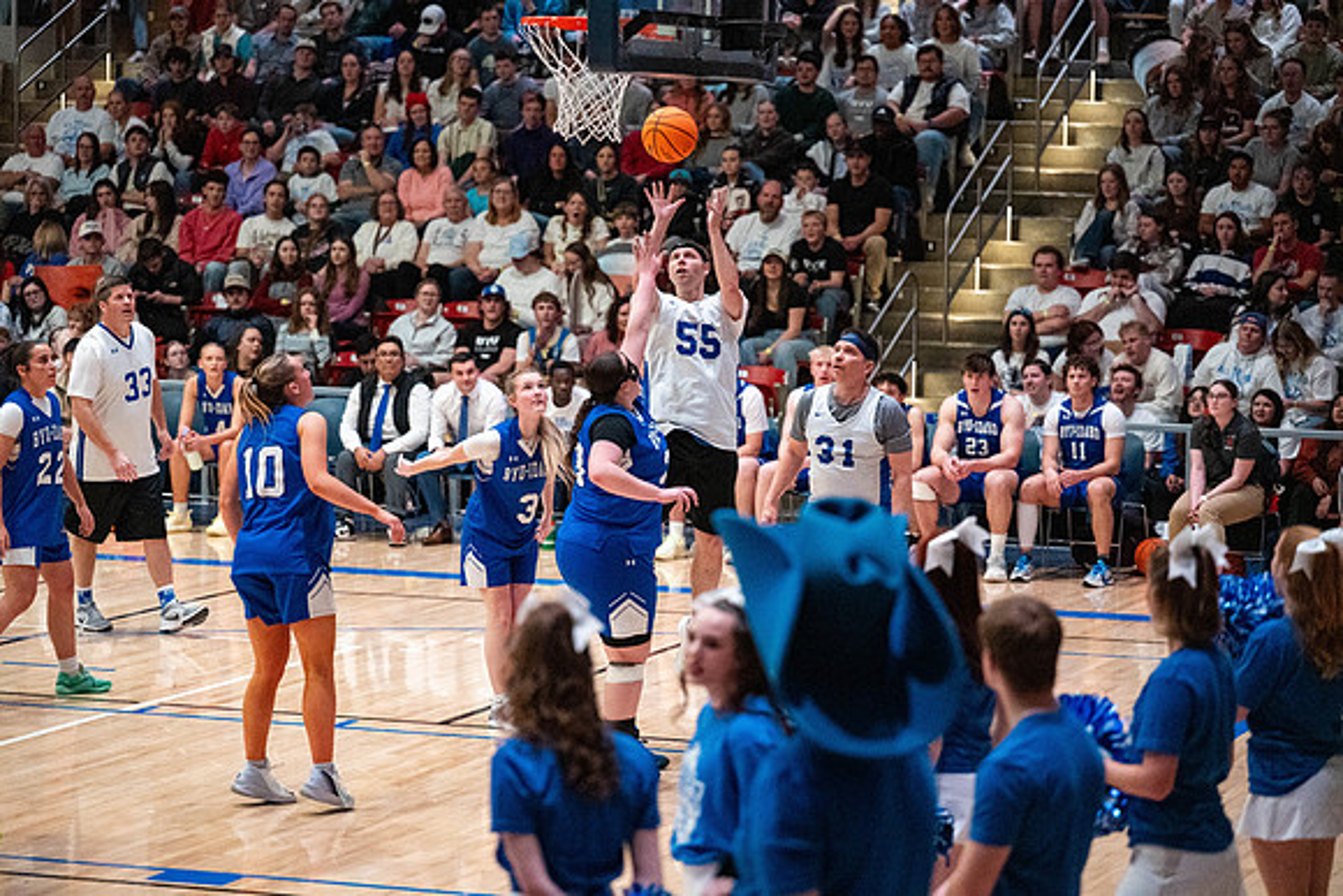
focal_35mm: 115
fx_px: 4291
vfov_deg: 11.9
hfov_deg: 17.8
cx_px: 672
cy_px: 448
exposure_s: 1/1250
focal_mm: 115
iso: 8000
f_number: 2.8
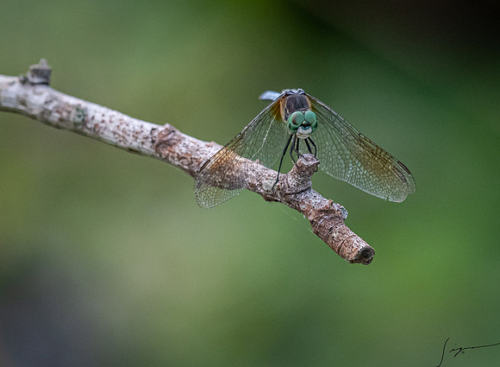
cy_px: 172
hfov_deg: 2.4
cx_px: 68
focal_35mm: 840
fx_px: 12039
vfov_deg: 1.7
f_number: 5.6
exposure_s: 1/2000
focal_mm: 300
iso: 1600
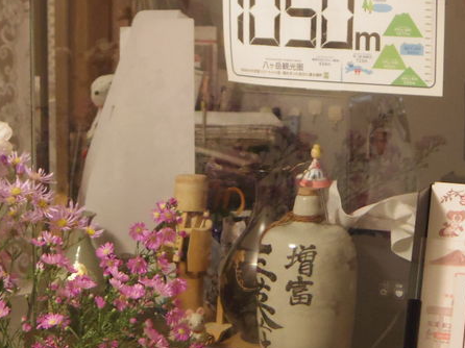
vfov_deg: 13.6
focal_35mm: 108
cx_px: 270
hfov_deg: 18.2
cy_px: 46
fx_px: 1450
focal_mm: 8.5
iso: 800
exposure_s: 1/60
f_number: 1.9
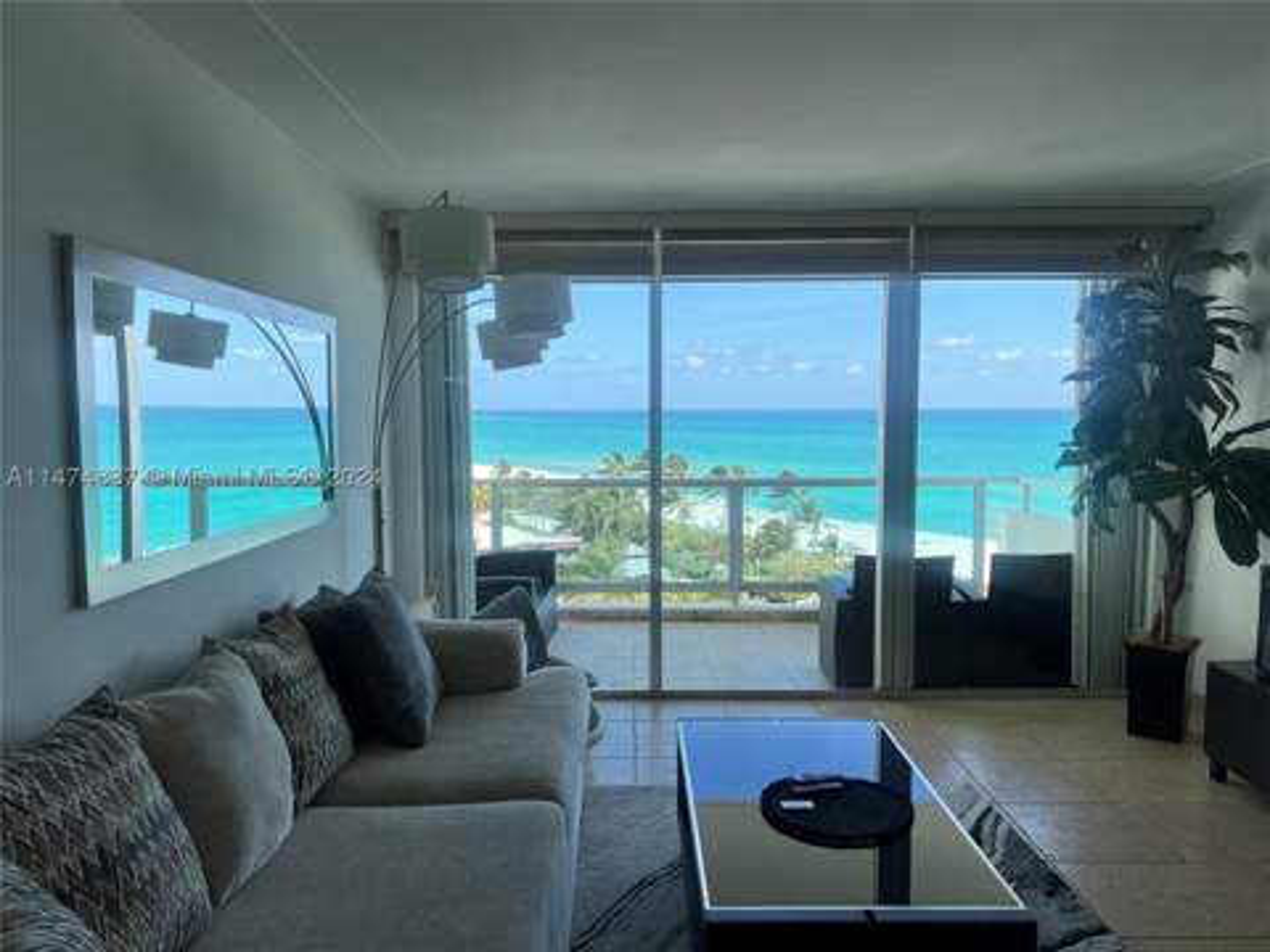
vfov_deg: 53.1
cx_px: 635
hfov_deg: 67.3
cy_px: 476
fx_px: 954
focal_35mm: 26
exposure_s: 1/1751
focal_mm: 5.7
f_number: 1.5
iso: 50
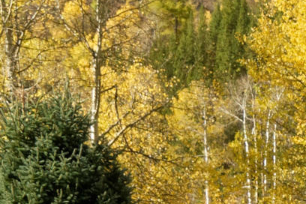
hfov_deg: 6.8
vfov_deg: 5.5
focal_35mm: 250
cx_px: 1113
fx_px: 2125
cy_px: 69
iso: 200
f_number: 6.3
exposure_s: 1/125
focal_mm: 34
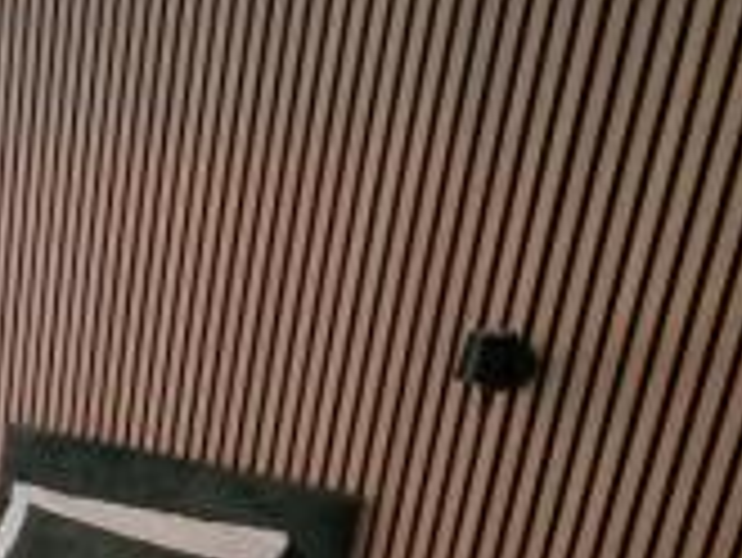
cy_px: 578
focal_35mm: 46
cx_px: -241
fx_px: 987
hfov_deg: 31.2
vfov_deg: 29.2
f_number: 2.2
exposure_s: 1/50
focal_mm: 2.2
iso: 125
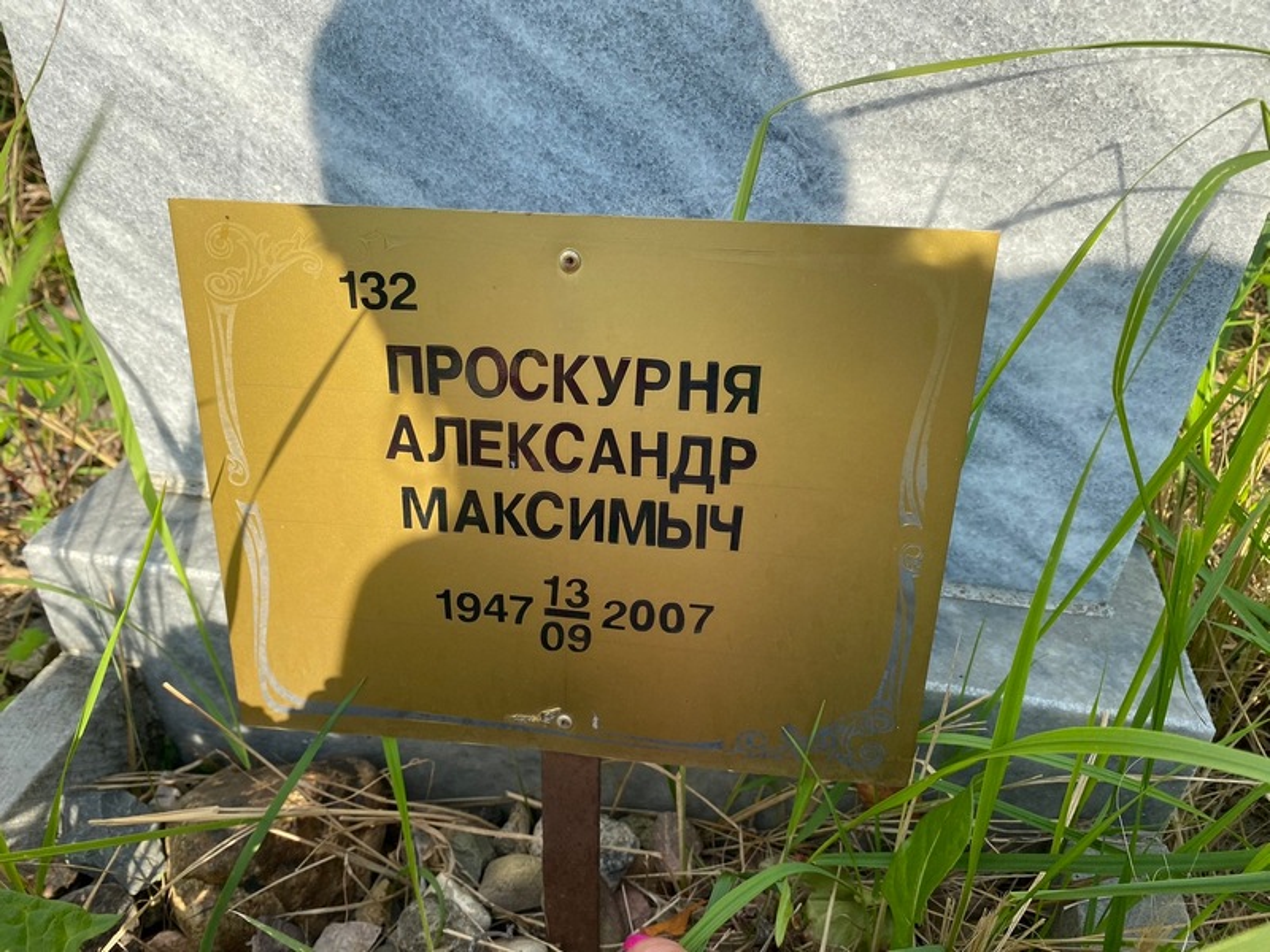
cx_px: 635
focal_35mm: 26
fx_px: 954
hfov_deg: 67.3
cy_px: 476
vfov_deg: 53.1
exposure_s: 1/1330
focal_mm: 4.25
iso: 32
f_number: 1.8
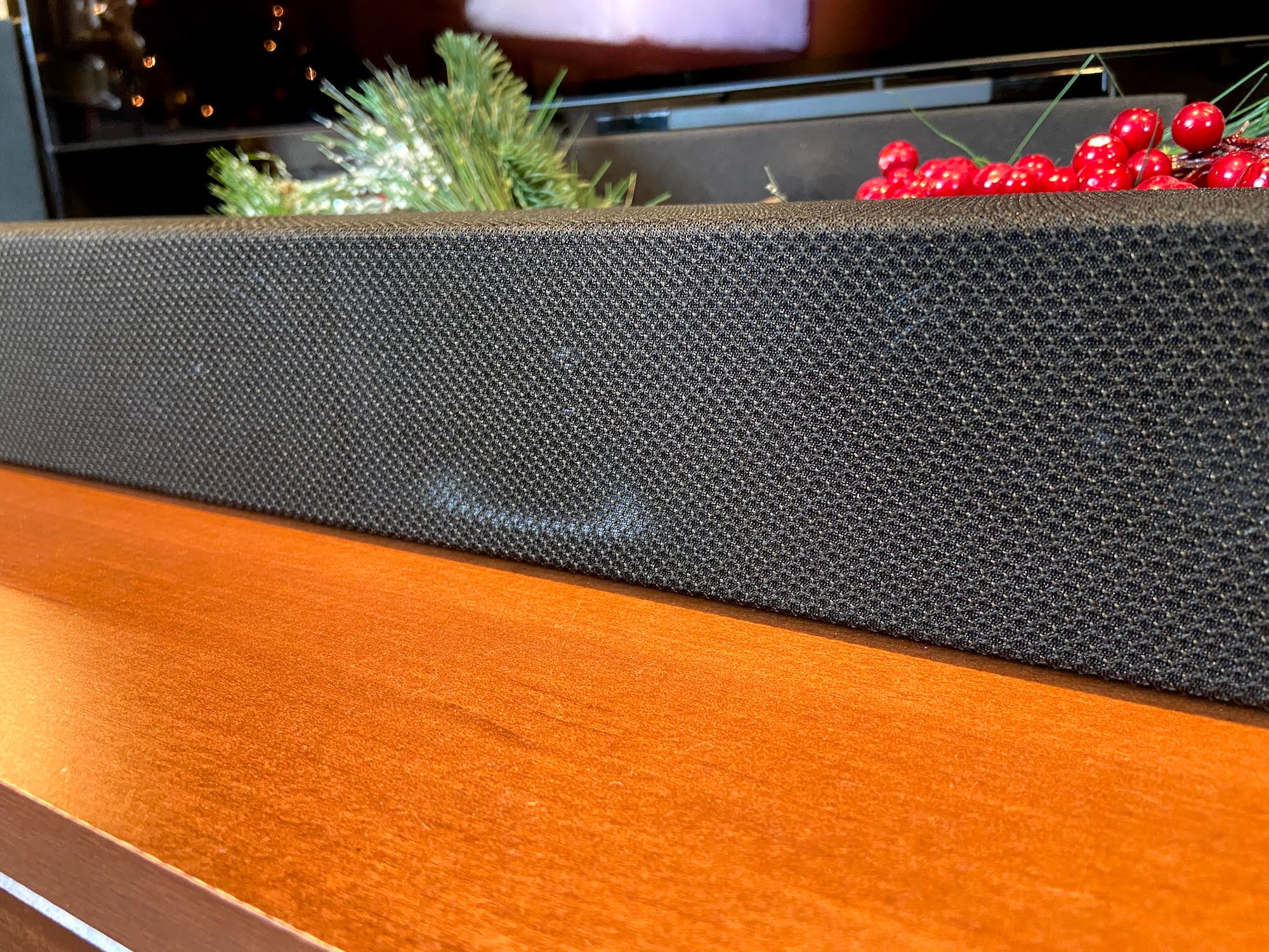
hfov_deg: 67.3
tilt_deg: -17.1
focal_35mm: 26
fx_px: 953
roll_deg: +3.1
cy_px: 476
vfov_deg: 53.1
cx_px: 634
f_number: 1.8
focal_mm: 4.25
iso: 500
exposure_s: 1/40
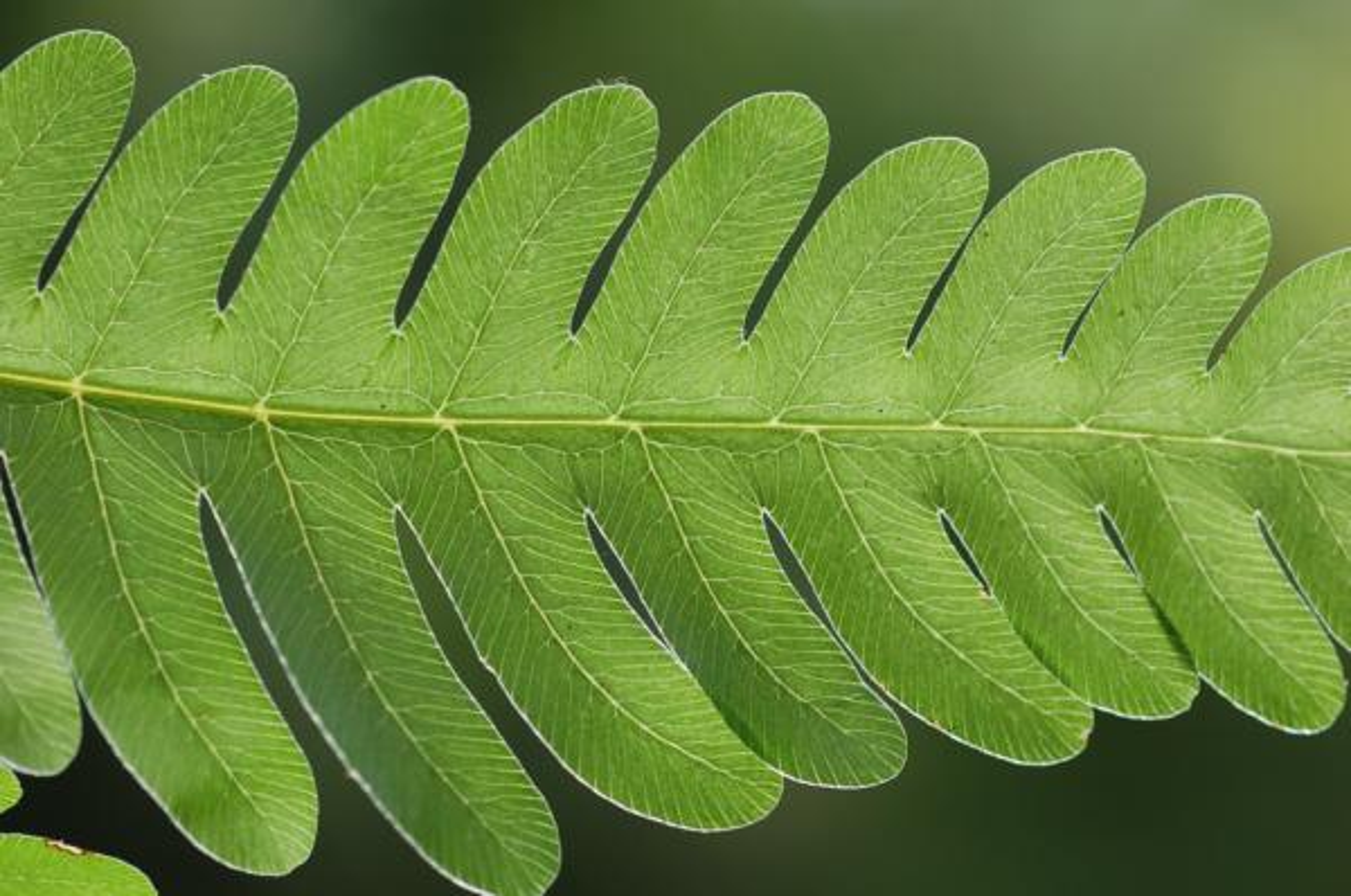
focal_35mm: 90
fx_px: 3372
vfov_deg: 15.1
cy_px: 448
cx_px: 676
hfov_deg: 22.7
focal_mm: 60
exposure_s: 1/100
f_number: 7.1
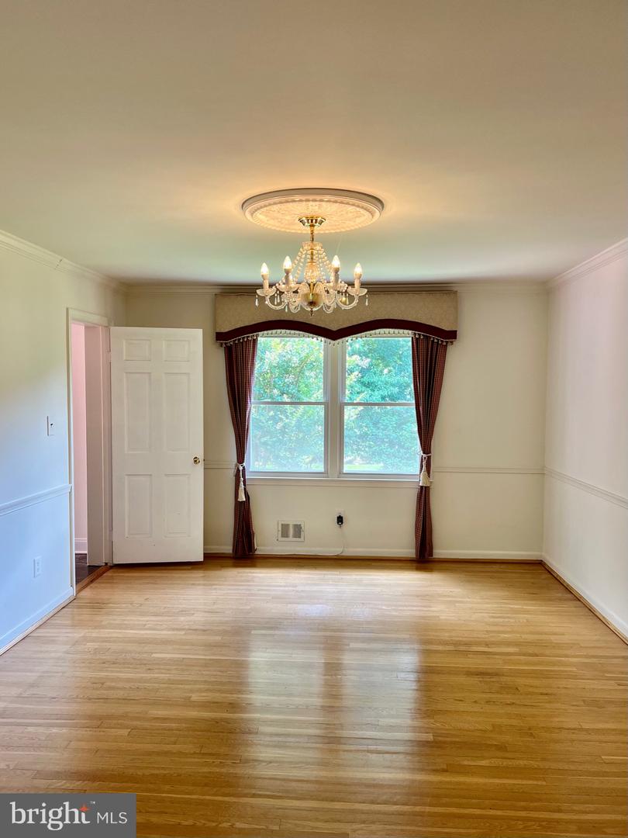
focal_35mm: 26
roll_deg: -0.1
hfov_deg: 53.1
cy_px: 419
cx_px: 314
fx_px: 629
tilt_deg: -1.9
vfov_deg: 67.3
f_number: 1.5
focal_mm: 5.7
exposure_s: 1/120
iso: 80
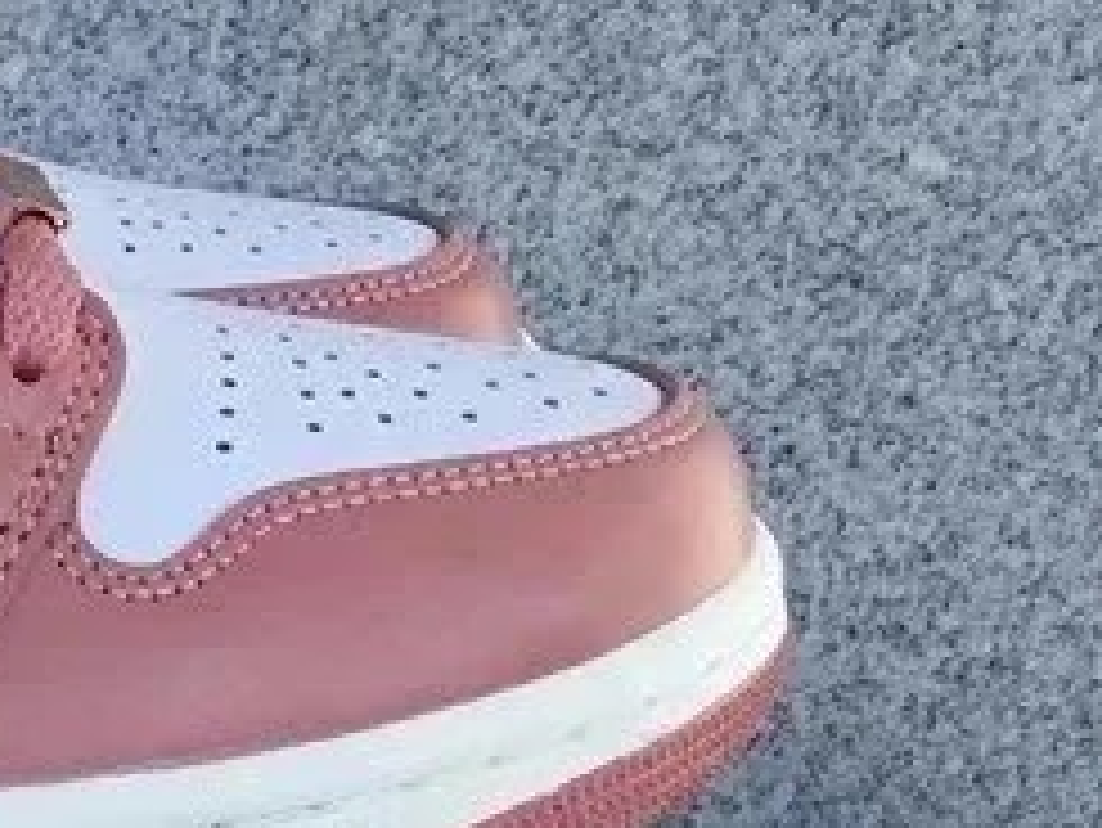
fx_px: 3631
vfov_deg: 12.9
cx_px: -558
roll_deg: +0.1
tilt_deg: -19.2
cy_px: 655
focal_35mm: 114
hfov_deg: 15.8
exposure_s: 1/566
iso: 25
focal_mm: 3.3
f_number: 2.4
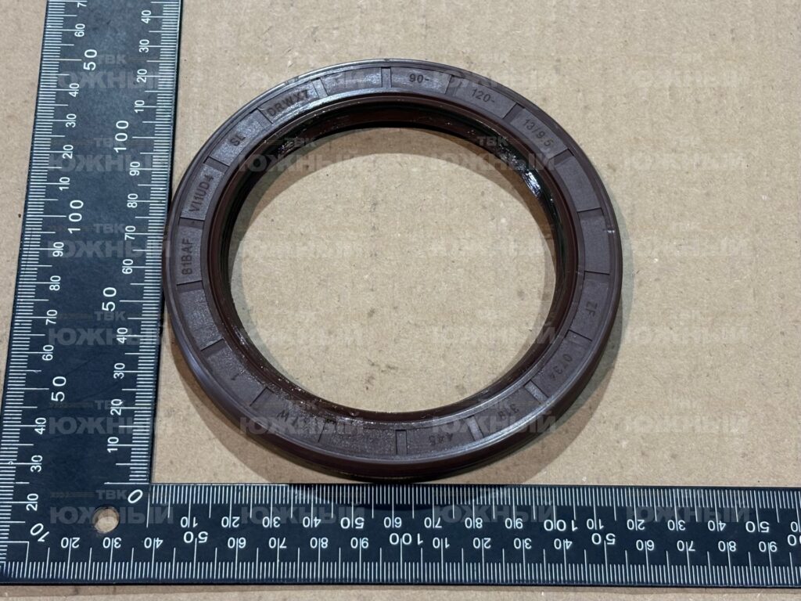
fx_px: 1203
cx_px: 400
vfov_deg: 28.0
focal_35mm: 52
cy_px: 300
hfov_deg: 36.8
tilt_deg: -64.2
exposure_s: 1/50
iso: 100
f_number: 1.6
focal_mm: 5.96
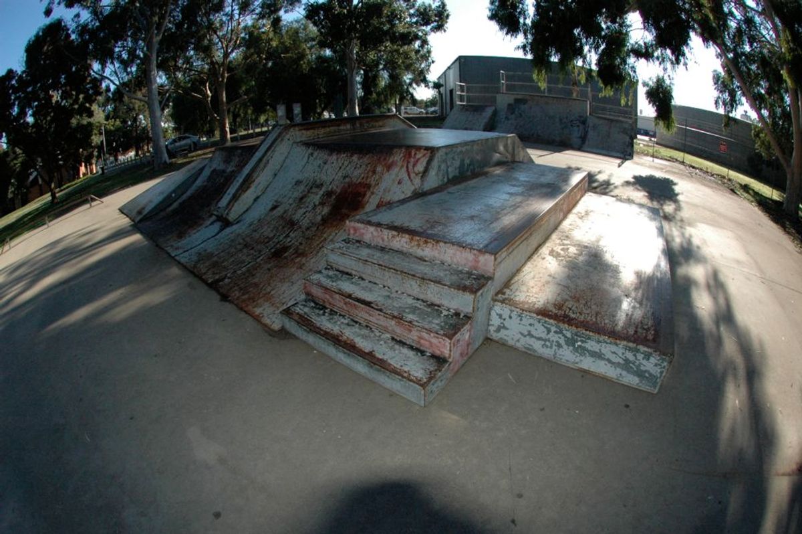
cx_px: 401
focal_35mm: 16
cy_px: 267
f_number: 11
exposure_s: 1/500
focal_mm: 10.5
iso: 800
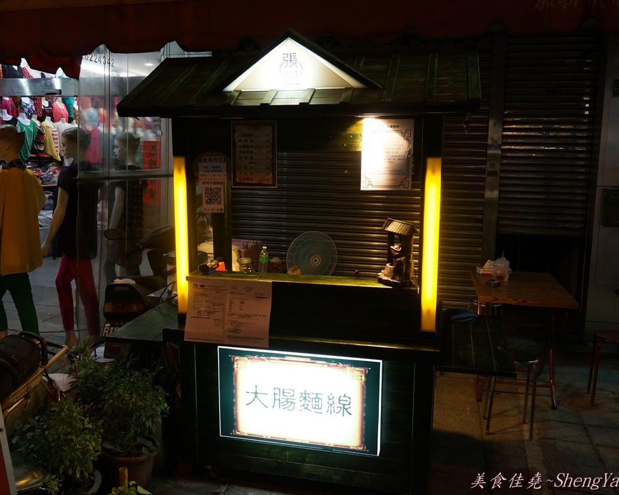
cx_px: 267
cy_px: 247
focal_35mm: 34
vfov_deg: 43.3
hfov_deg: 52.7
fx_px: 623
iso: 800
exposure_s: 1/60
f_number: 4
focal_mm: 20
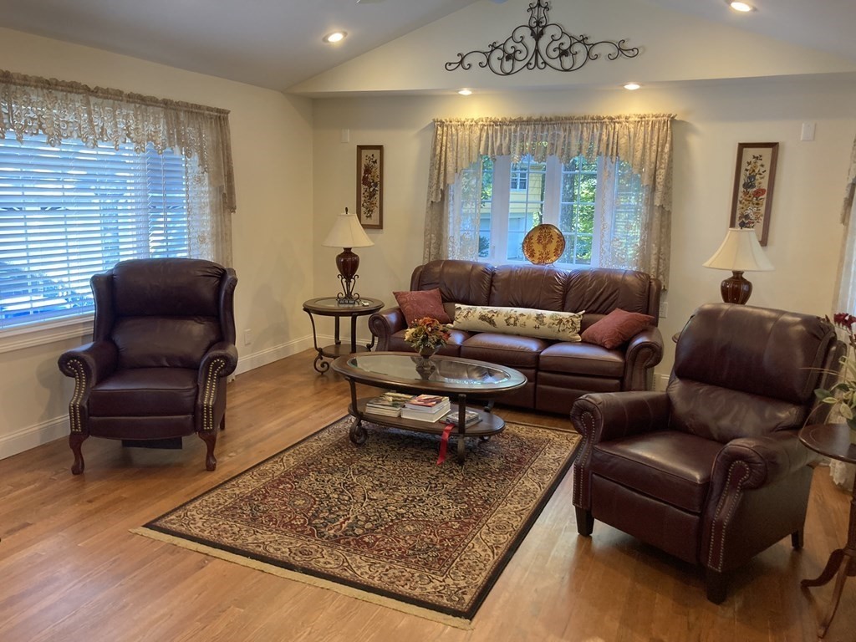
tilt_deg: -8.6
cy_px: 321
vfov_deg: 49.7
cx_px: 428
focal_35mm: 28
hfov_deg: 63.4
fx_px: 692
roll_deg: -1.6
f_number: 1.8
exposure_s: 1/60
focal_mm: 3.99
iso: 160
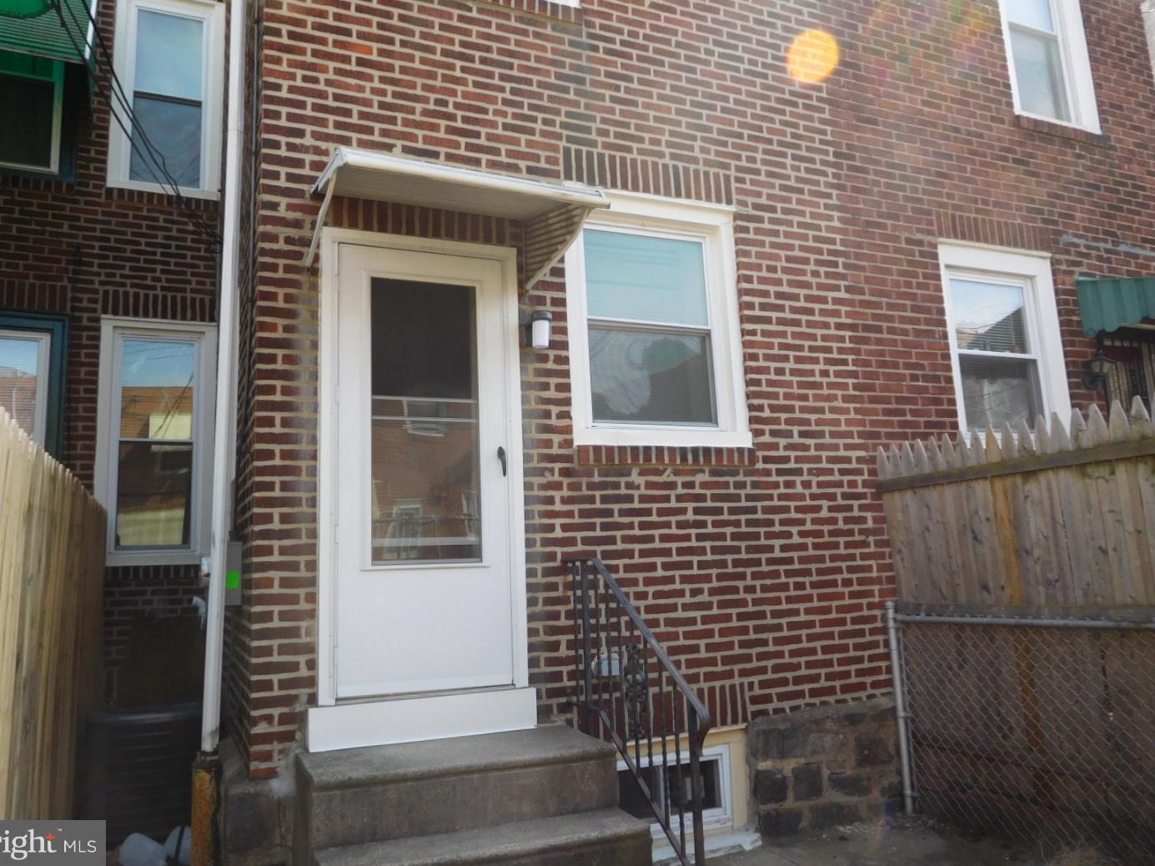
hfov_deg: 67.3
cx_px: 560
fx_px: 867
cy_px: 418
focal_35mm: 26
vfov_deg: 53.0
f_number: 3.4
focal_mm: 4.5
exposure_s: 1/400
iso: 125
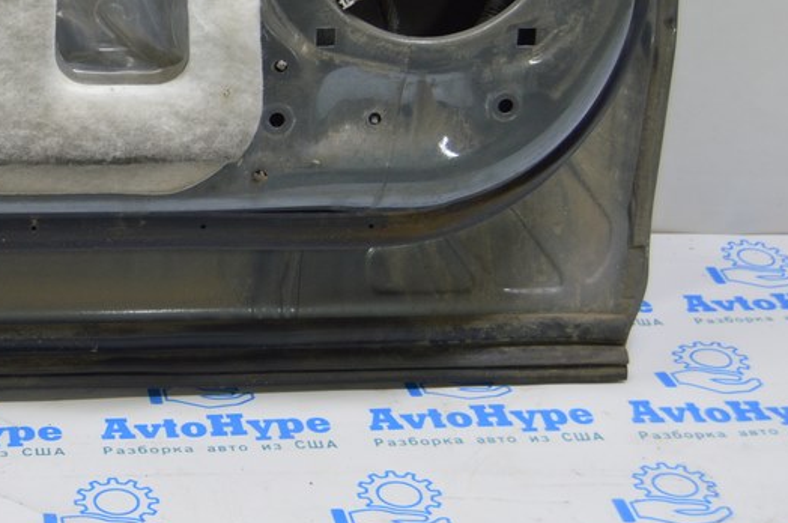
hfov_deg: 22.4
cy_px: 187
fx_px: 1924
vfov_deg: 15.5
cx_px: 27
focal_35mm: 88
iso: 400
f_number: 5.6
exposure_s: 1/20
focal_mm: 30
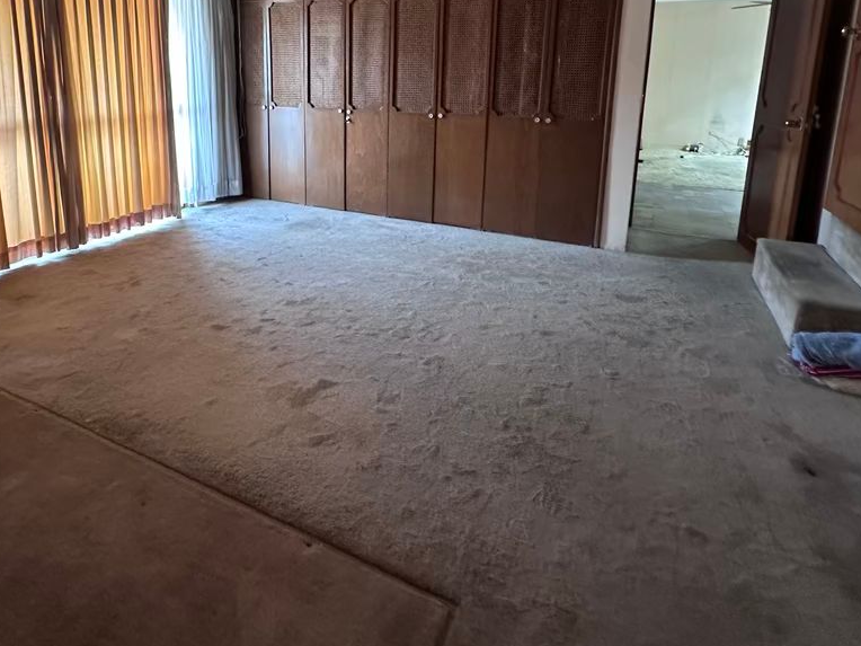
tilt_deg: -10.3
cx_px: 353
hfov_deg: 75.7
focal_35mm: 22
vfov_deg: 58.2
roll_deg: +0.0
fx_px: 547
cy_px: 169
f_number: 2.2
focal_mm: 2.22
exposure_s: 1/60
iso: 640
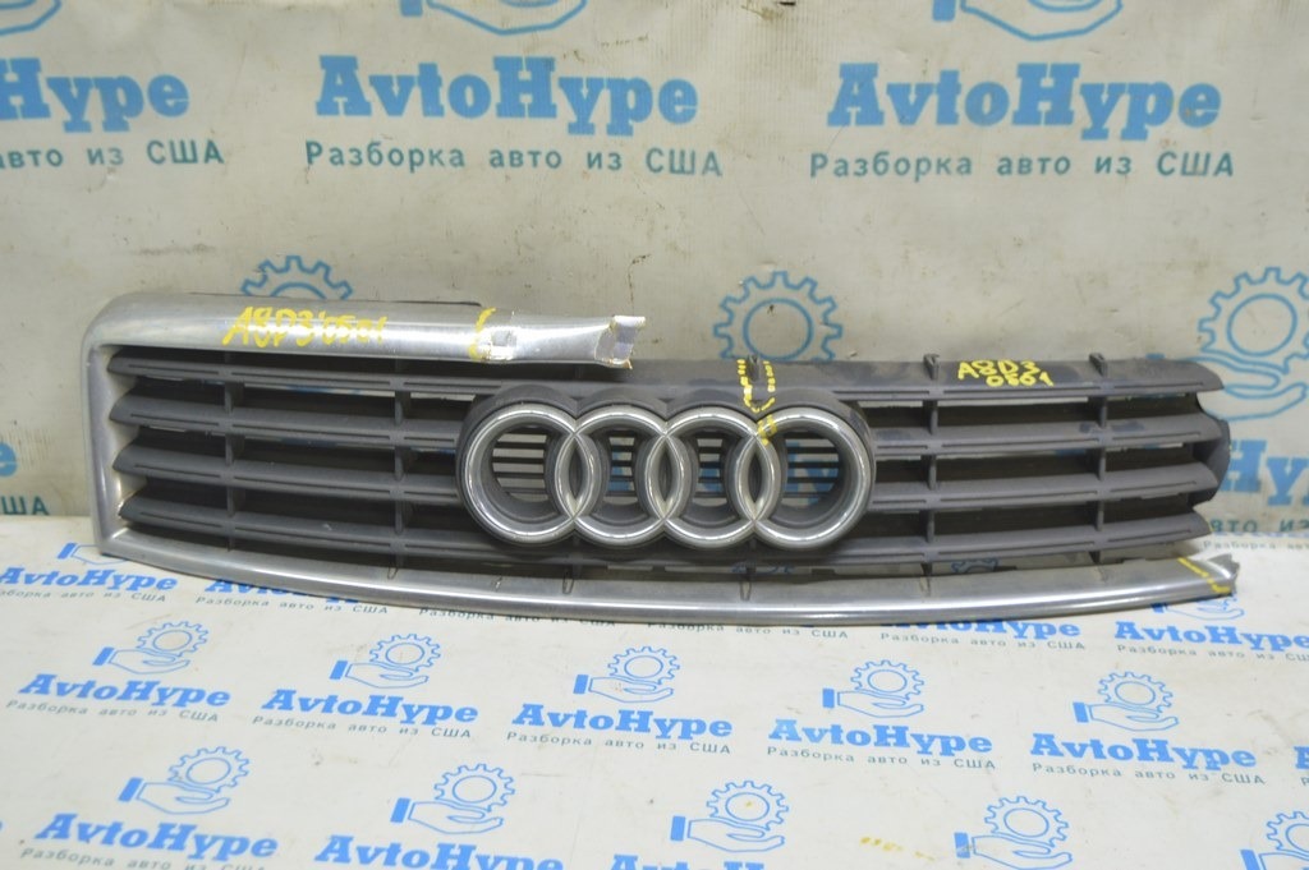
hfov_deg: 46.4
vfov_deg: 31.8
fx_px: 1526
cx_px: 654
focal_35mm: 42
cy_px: 435
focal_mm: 28
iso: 400
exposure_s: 1/20
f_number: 5.6
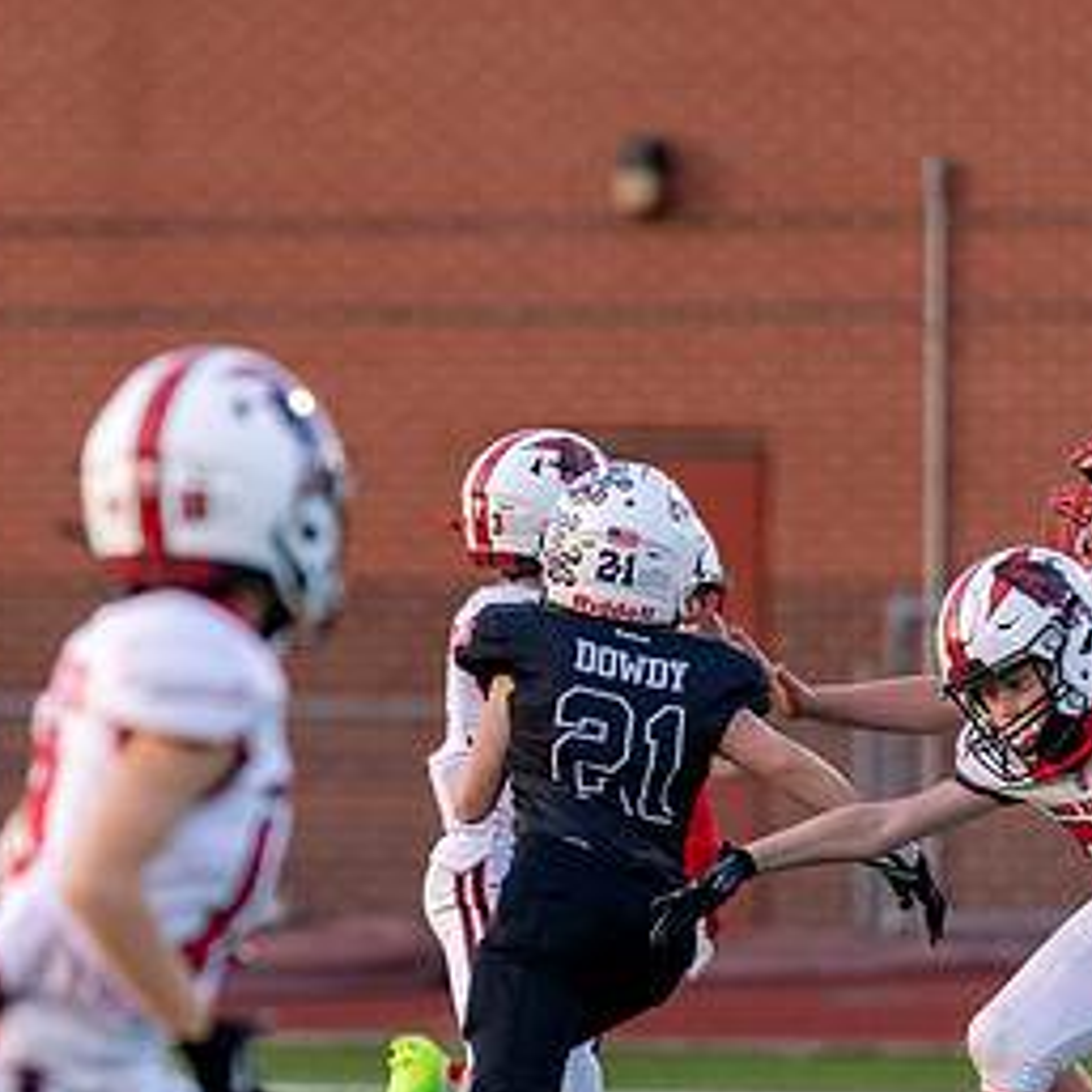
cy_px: 685
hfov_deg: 2.8
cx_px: 377
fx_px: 22485
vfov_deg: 2.8
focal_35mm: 630
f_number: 2.8
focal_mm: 200
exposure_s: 1/1250
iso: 500
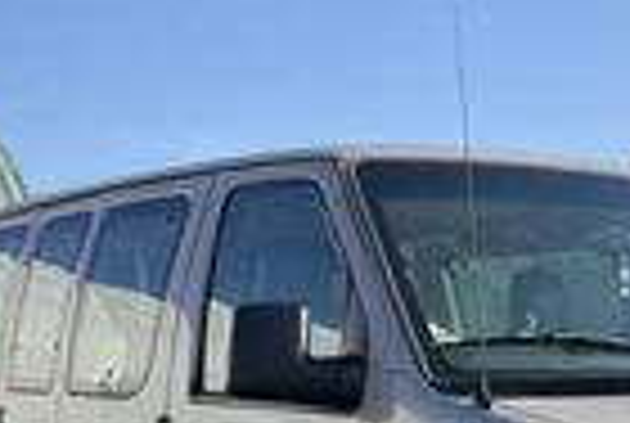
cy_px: 598
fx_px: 1508
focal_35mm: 86
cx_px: 562
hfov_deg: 23.0
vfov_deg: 15.0
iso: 25
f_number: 1.8
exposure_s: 1/929
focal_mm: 3
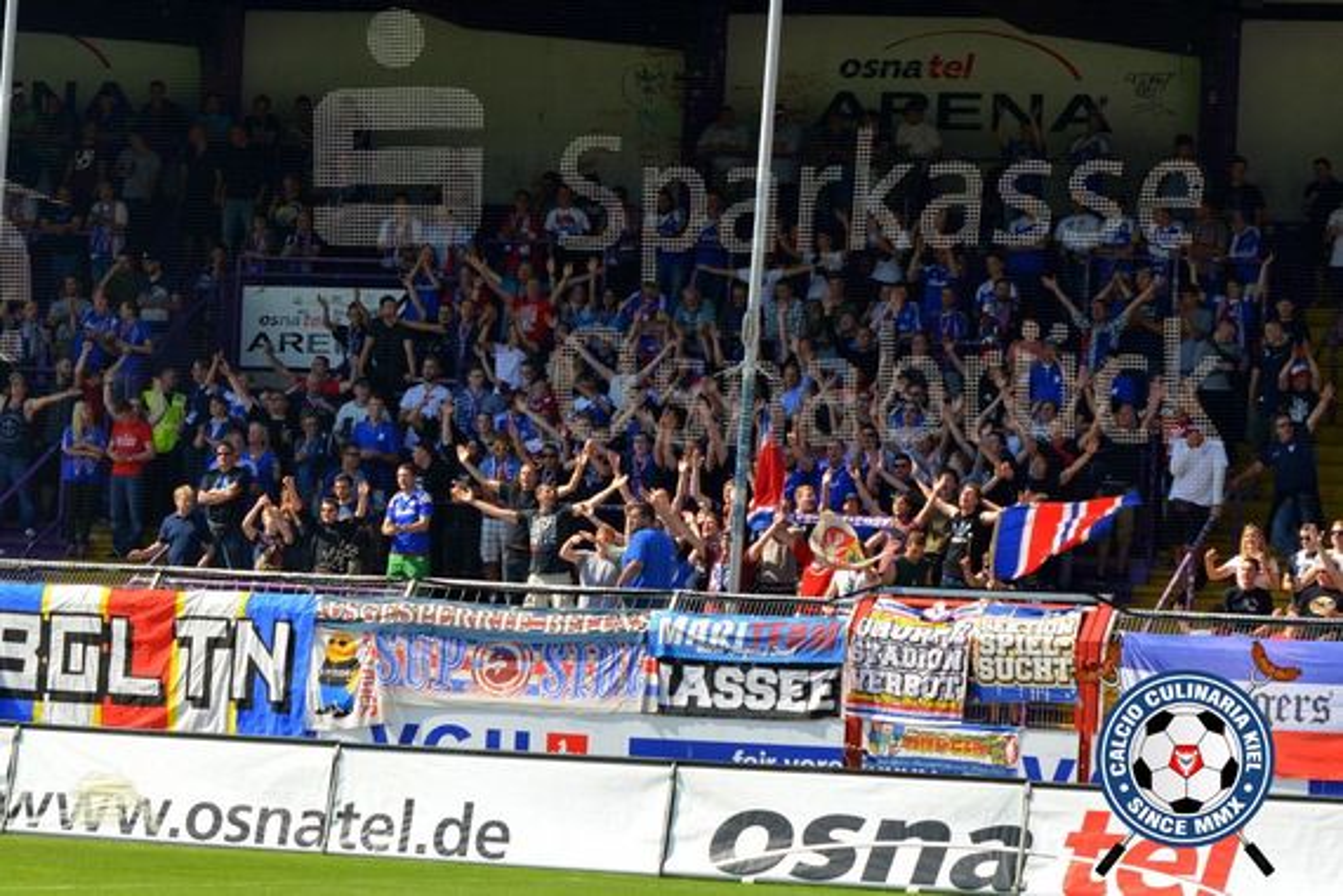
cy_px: 448
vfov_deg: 11.7
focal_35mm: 117
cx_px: 672
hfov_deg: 17.5
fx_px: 4364
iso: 400
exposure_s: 1/1600
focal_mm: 78
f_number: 5.6
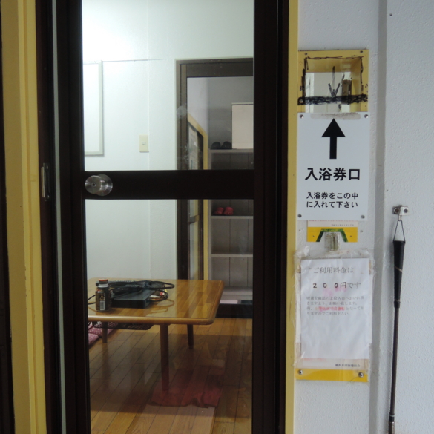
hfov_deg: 55.6
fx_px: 411
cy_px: 221
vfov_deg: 55.6
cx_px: 217
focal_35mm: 29
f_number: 2.8
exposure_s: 1/30
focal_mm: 5.1
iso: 400
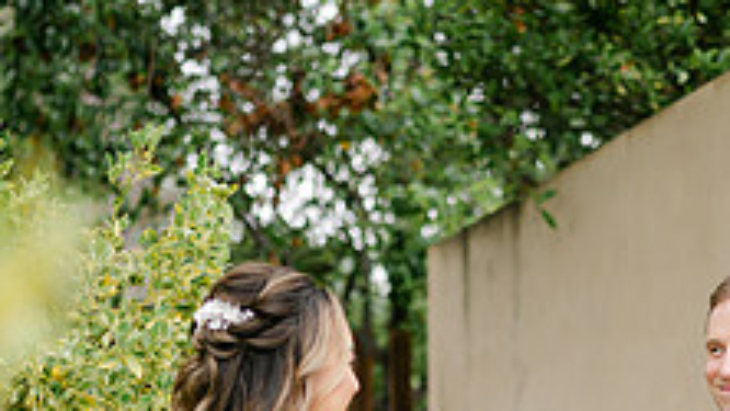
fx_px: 1955
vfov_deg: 11.7
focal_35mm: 101
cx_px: 529
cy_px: 543
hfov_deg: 21.0
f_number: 1.4
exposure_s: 1/2000
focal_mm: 35
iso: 100
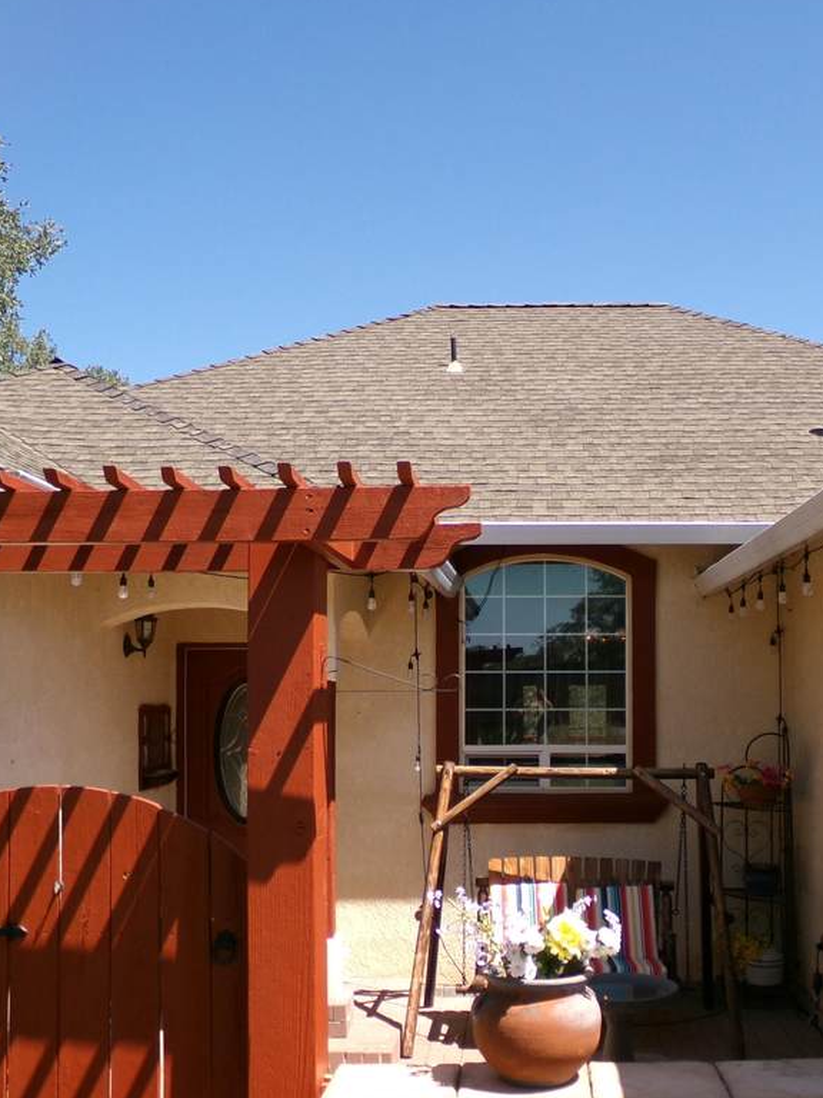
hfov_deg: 35.7
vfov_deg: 46.6
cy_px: 643
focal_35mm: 40
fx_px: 1268
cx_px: 534
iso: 100
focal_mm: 4.3
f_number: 3.7
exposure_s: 1/480
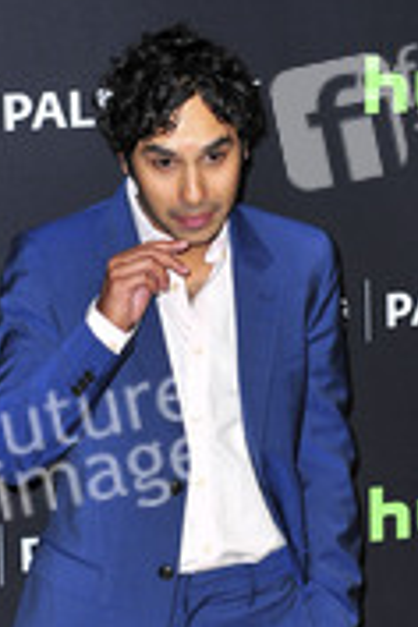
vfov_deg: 12.8
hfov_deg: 8.7
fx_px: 2752
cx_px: 133
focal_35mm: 158
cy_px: 638
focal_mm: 70
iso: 500
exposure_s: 1/320
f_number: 4.5
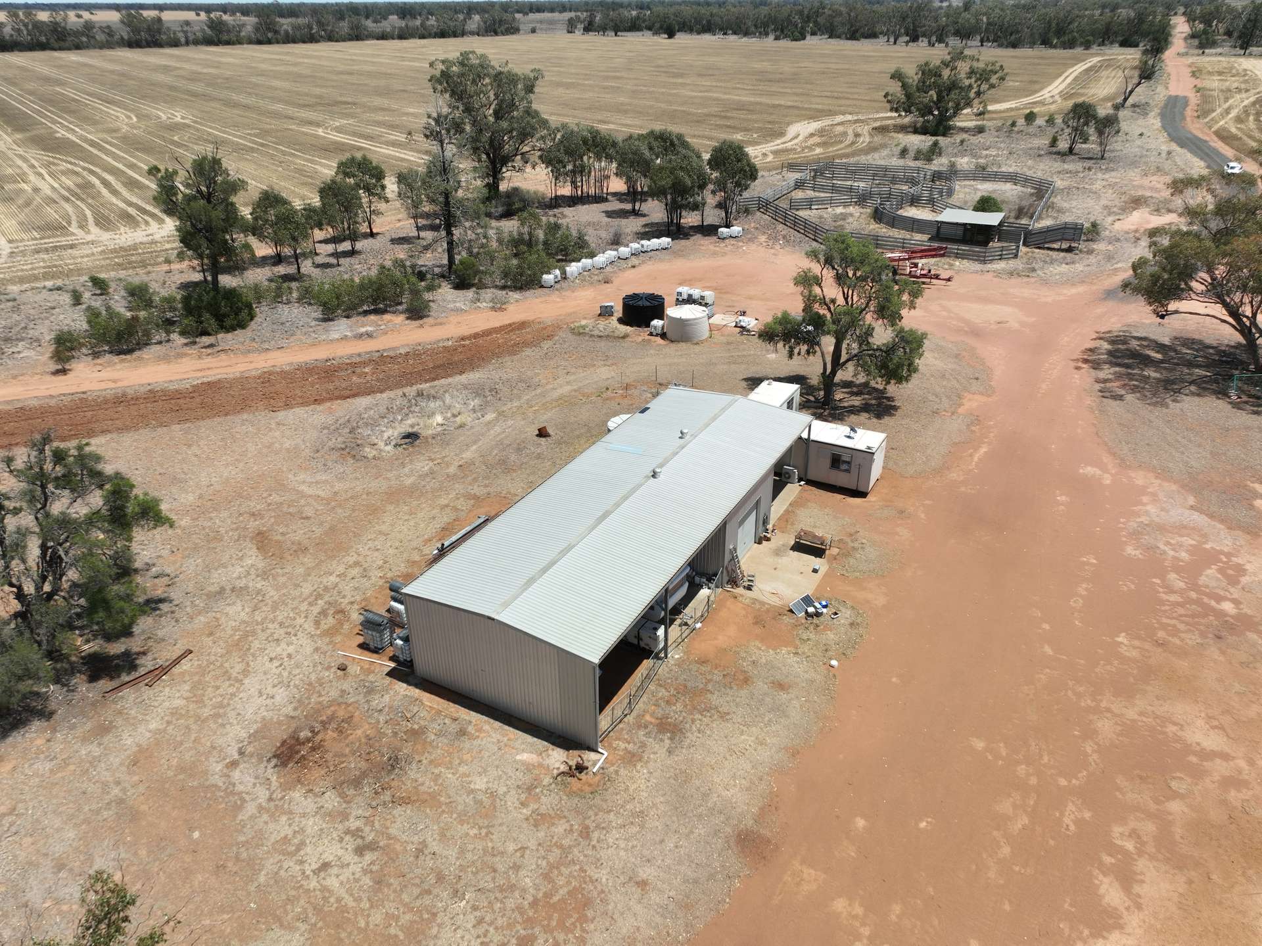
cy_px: 473
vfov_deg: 56.8
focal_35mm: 24
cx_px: 631
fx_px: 875
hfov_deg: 71.6
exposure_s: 1/2000
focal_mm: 12.29
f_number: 2.8
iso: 100
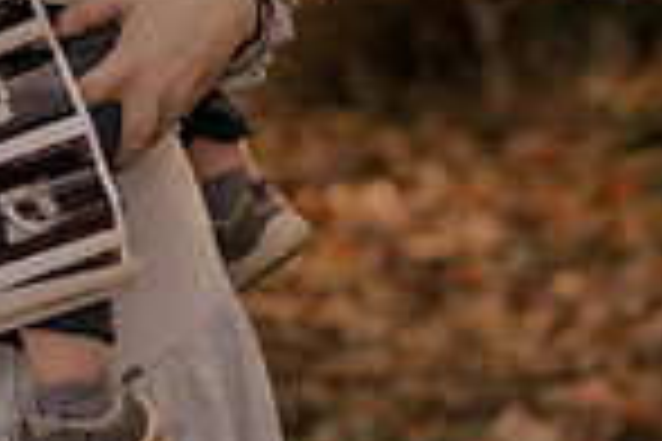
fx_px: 6178
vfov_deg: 4.1
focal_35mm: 336
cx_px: -302
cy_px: -61
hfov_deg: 6.1
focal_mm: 85
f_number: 2.8
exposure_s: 1/400
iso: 200
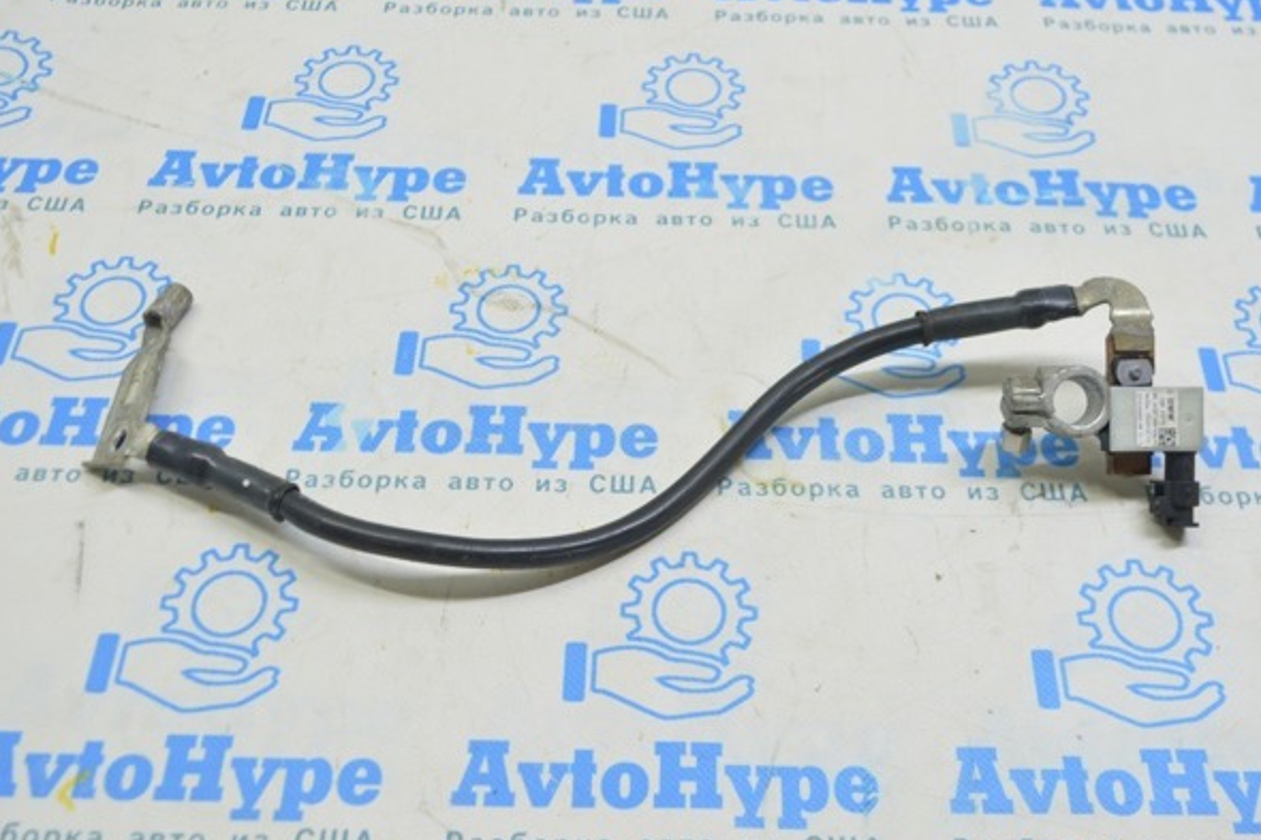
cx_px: 660
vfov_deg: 34.2
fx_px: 1366
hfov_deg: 49.5
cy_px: 399
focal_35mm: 39
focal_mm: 24
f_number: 5.6
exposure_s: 1/20
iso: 400
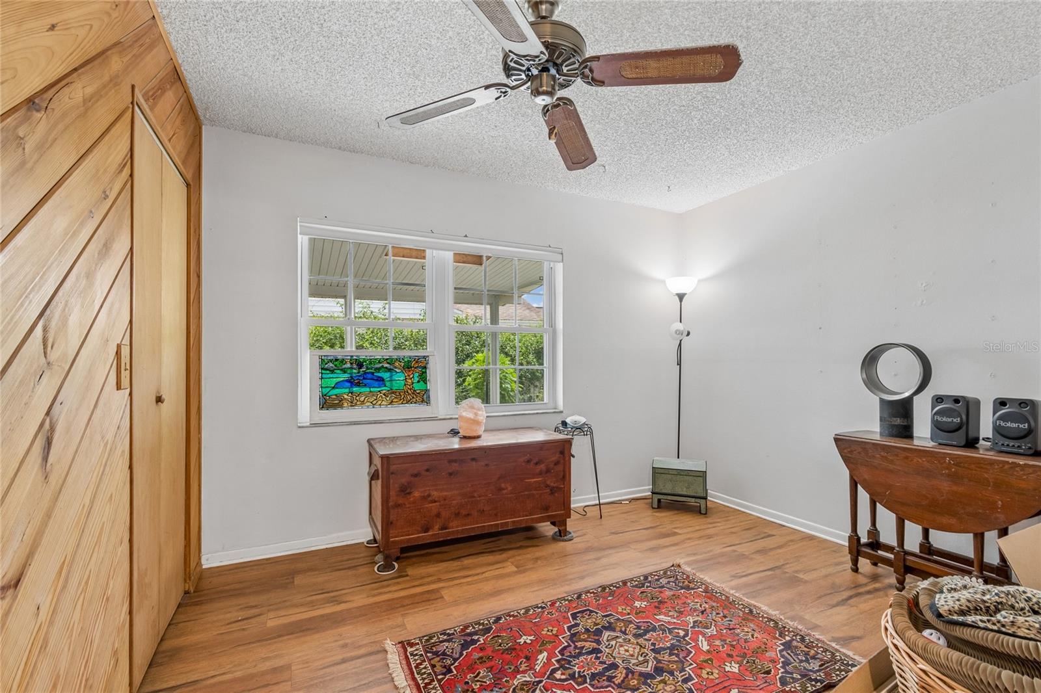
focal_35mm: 15
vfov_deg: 77.3
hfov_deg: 100.4
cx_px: 520
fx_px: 434
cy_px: 346
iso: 100
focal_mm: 10
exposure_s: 1/4
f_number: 7.1
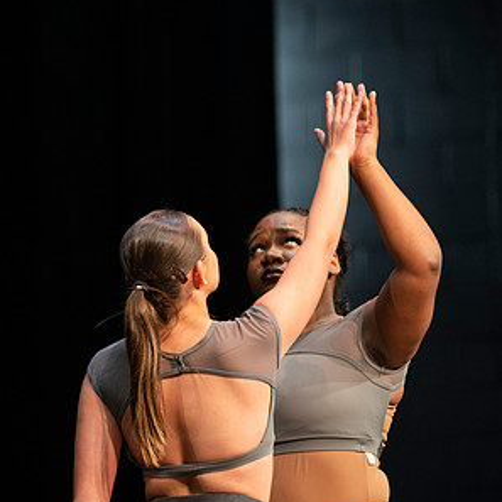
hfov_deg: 5.7
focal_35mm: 306
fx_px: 5021
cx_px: 324
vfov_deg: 5.7
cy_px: 344
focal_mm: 150
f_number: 3.2
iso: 1600
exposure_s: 1/200
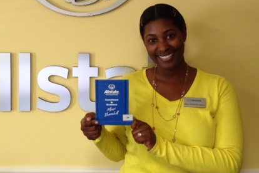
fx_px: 381
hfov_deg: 37.4
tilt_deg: -0.6
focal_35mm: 53
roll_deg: -1.0
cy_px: 38
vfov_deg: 25.1
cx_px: 110
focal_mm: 4.12
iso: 100
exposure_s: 1/20
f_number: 2.4
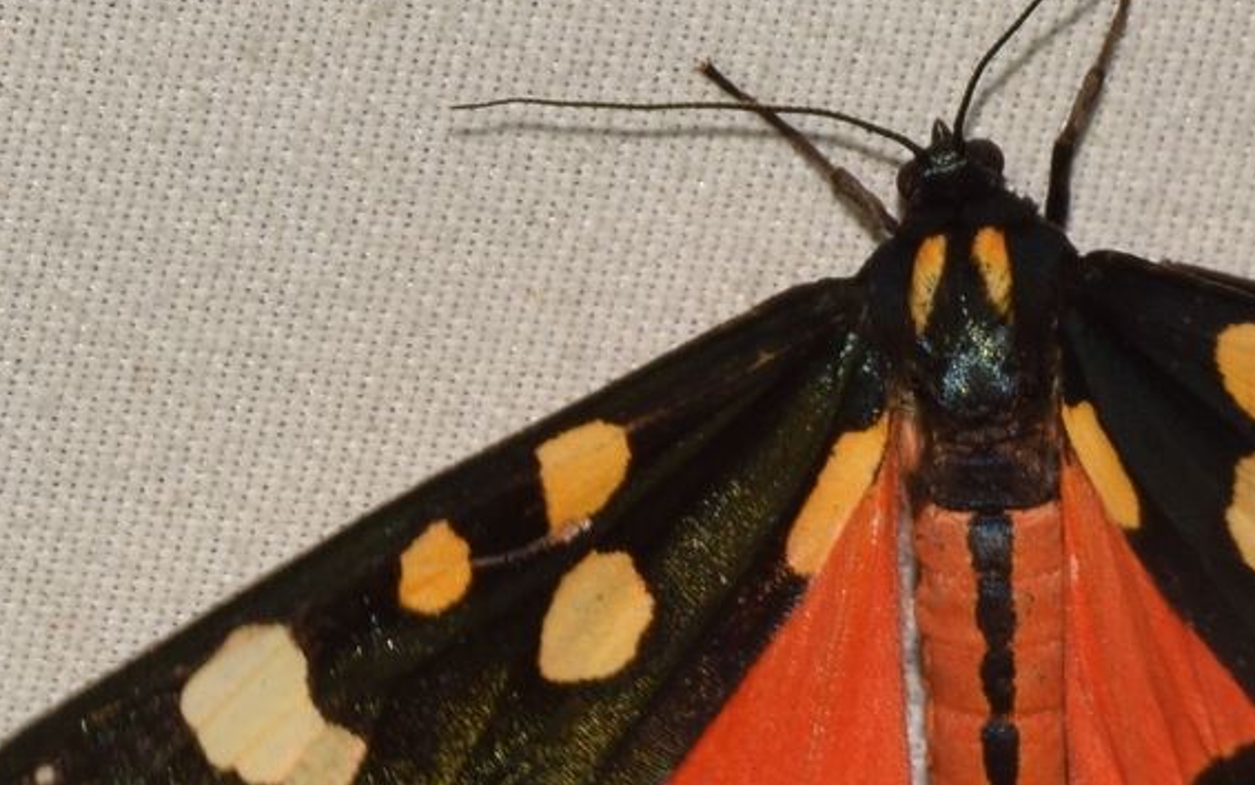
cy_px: 572
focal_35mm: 363
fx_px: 12418
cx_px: 899
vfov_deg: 3.6
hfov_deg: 5.8
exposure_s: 1/160
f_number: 14
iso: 200
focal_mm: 140
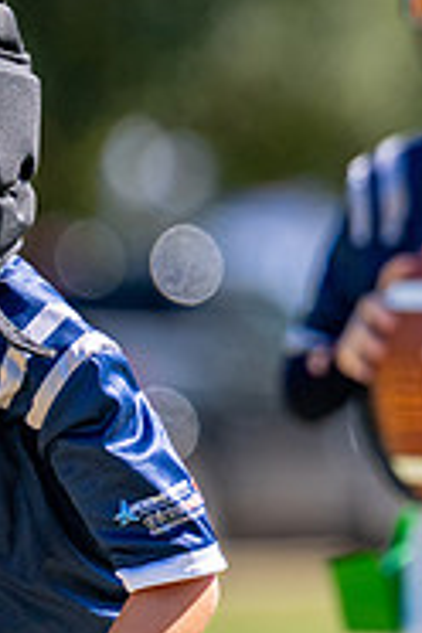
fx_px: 16773
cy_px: 130
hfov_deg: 1.4
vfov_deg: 2.2
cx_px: 619
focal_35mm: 954
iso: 160
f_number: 2.8
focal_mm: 200
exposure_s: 1/3200
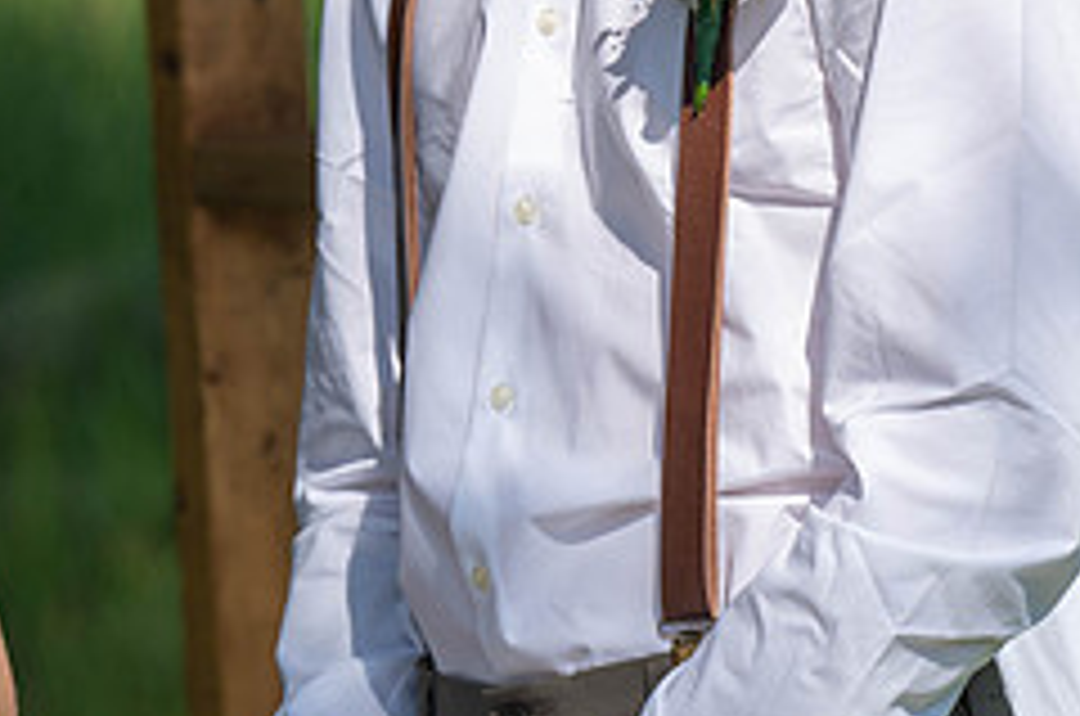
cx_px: 202
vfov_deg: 3.0
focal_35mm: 460
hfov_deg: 4.5
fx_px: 13772
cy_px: -77
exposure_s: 1/500
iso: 100
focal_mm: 190
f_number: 5.6
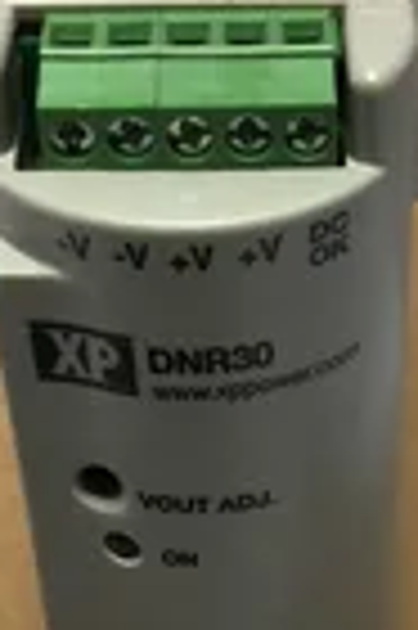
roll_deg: +0.7
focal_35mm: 92
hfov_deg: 14.7
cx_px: 369
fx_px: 1606
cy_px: 675
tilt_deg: -44.2
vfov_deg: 21.2
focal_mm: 3.3
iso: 32
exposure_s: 1/120
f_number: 2.4
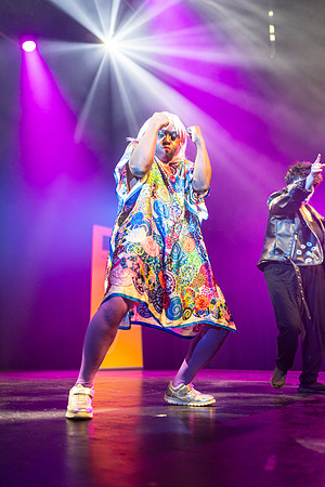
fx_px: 474
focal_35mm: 35
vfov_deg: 54.4
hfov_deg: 37.9
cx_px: 162
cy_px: 244
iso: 500
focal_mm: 35
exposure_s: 1/200
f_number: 1.4
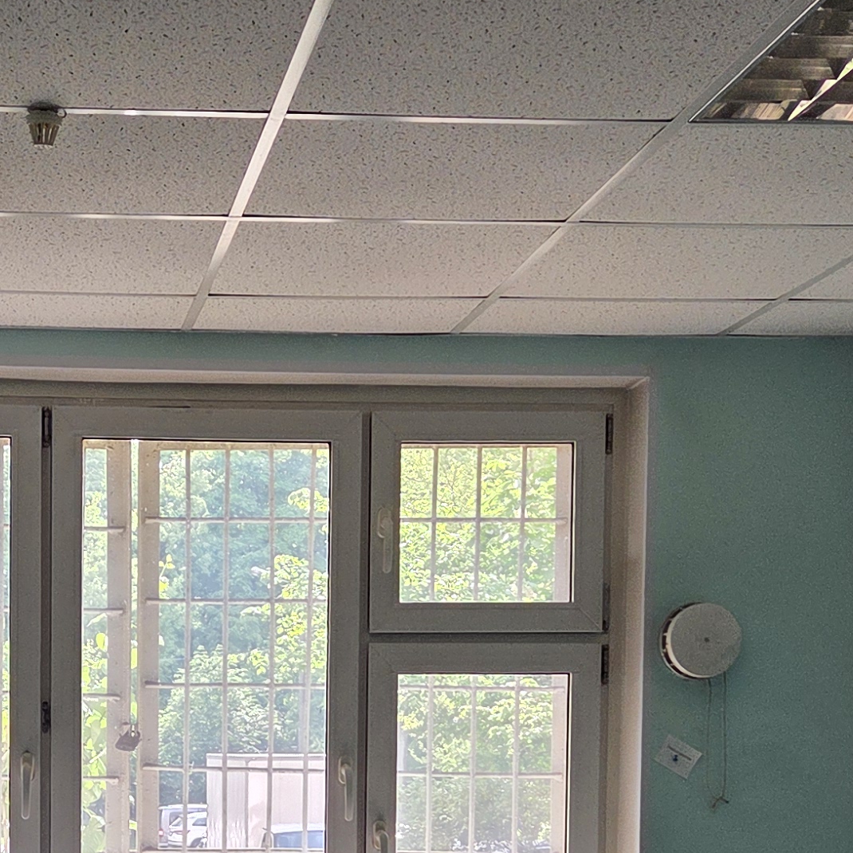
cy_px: 867
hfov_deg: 22.3
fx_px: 2119
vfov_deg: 21.9
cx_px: 128
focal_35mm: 76
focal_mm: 5.4
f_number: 1.8
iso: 50
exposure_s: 1/180
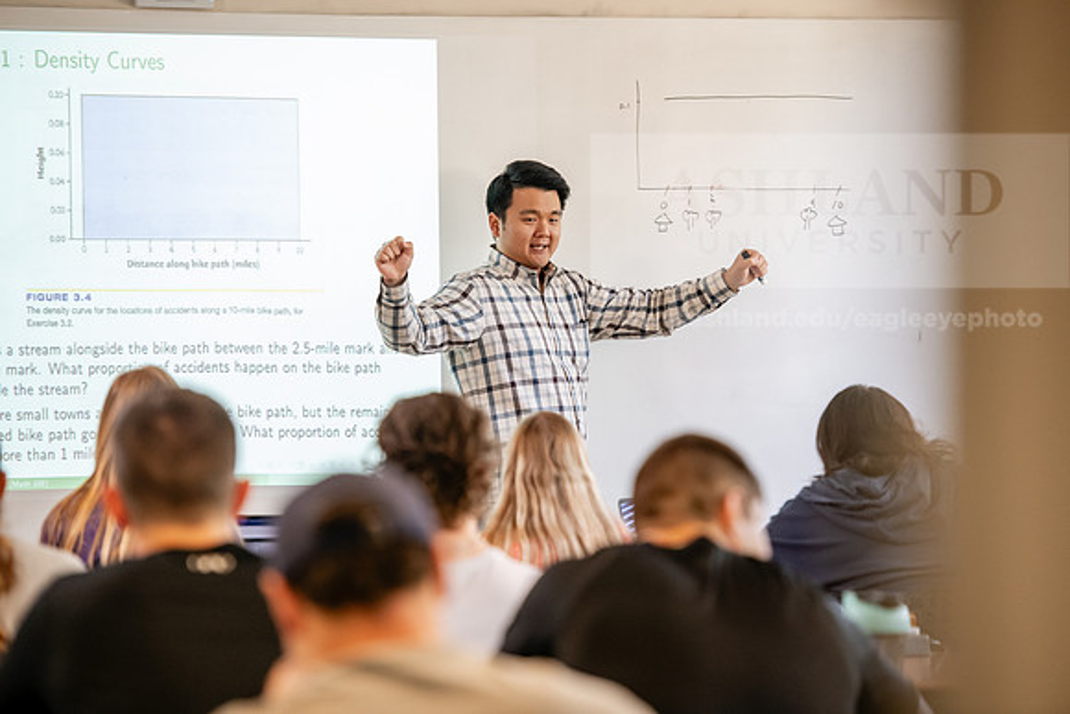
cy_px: 357
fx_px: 4608
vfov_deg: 8.9
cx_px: 535
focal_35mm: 155
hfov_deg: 13.2
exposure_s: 1/200
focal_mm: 155
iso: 1600
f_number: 3.5
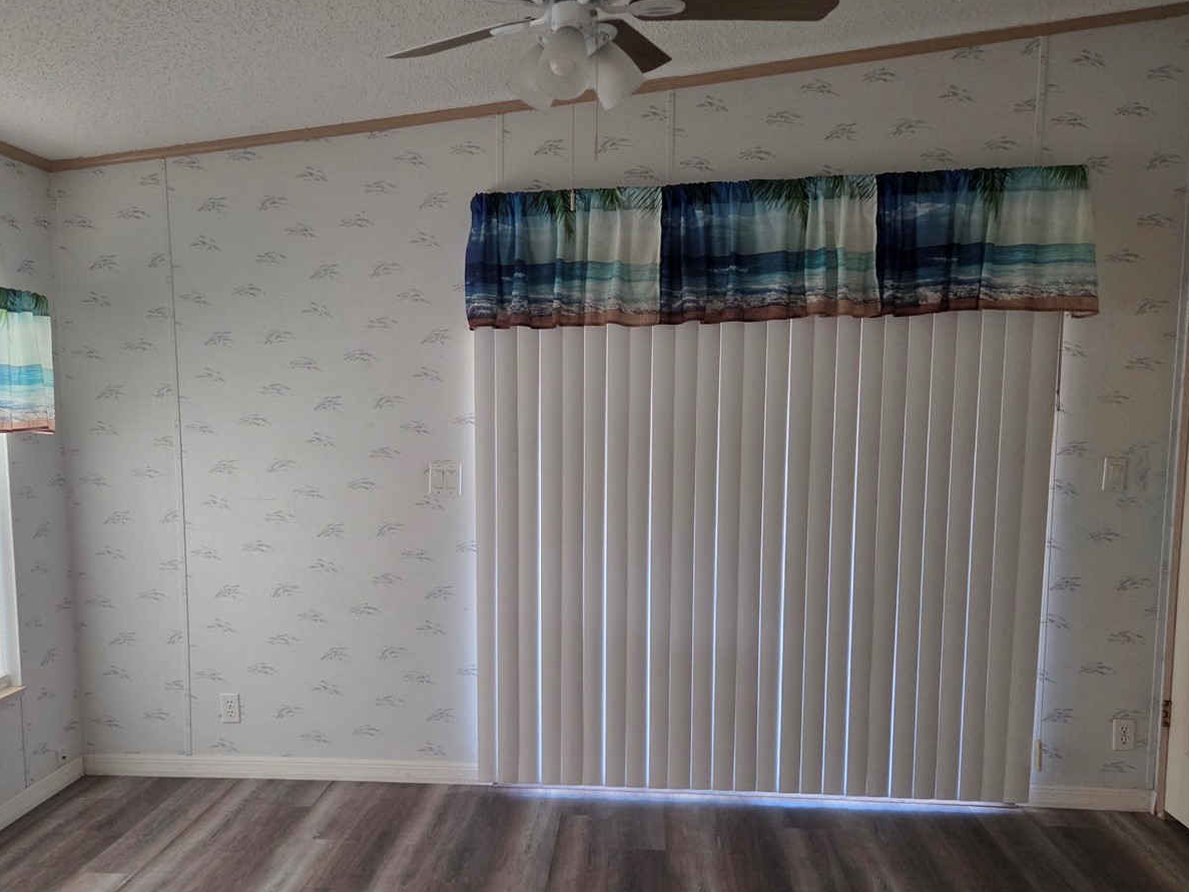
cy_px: 524
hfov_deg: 58.3
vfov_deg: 45.2
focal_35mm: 31
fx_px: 1065
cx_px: 560
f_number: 1.8
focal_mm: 5.4
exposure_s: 1/120
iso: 400
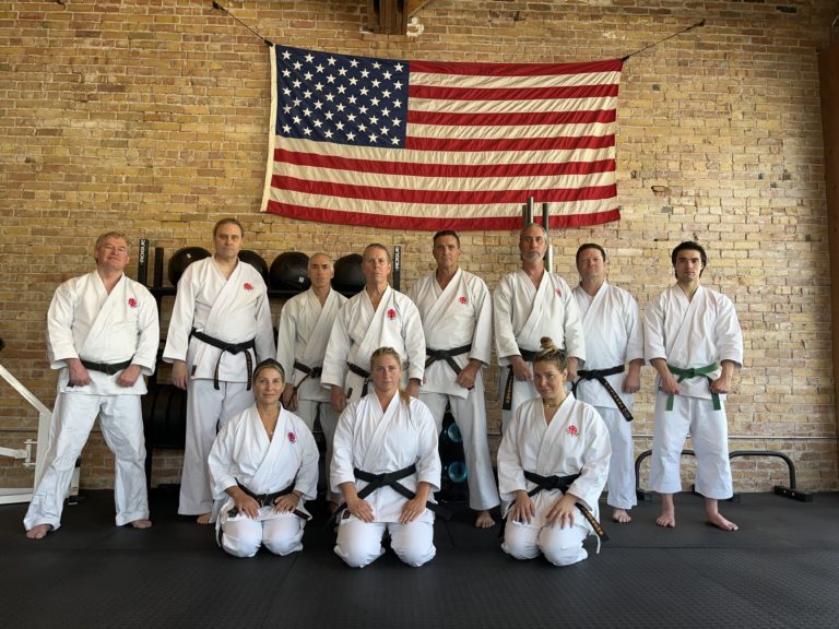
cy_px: 314
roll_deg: -0.4
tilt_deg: +6.2
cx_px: 420
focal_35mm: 26
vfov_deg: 53.1
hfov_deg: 67.3
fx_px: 630
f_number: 1.6
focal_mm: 5.1
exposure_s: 1/121
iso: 64
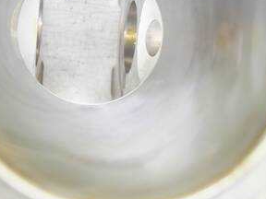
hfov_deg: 38.2
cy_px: 64
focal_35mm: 50
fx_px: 384
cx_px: 139
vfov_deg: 28.9
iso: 200
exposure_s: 1/60
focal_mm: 15
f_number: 3.8
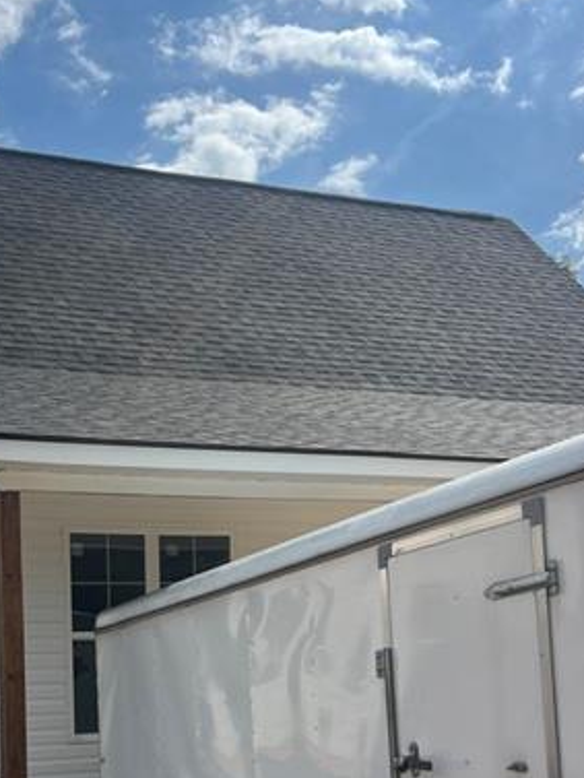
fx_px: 1192
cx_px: 103
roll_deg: +0.8
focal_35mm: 53
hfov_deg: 26.9
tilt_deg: -0.9
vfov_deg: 34.5
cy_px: 671
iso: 50
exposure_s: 1/5587
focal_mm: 5.7
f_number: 1.5
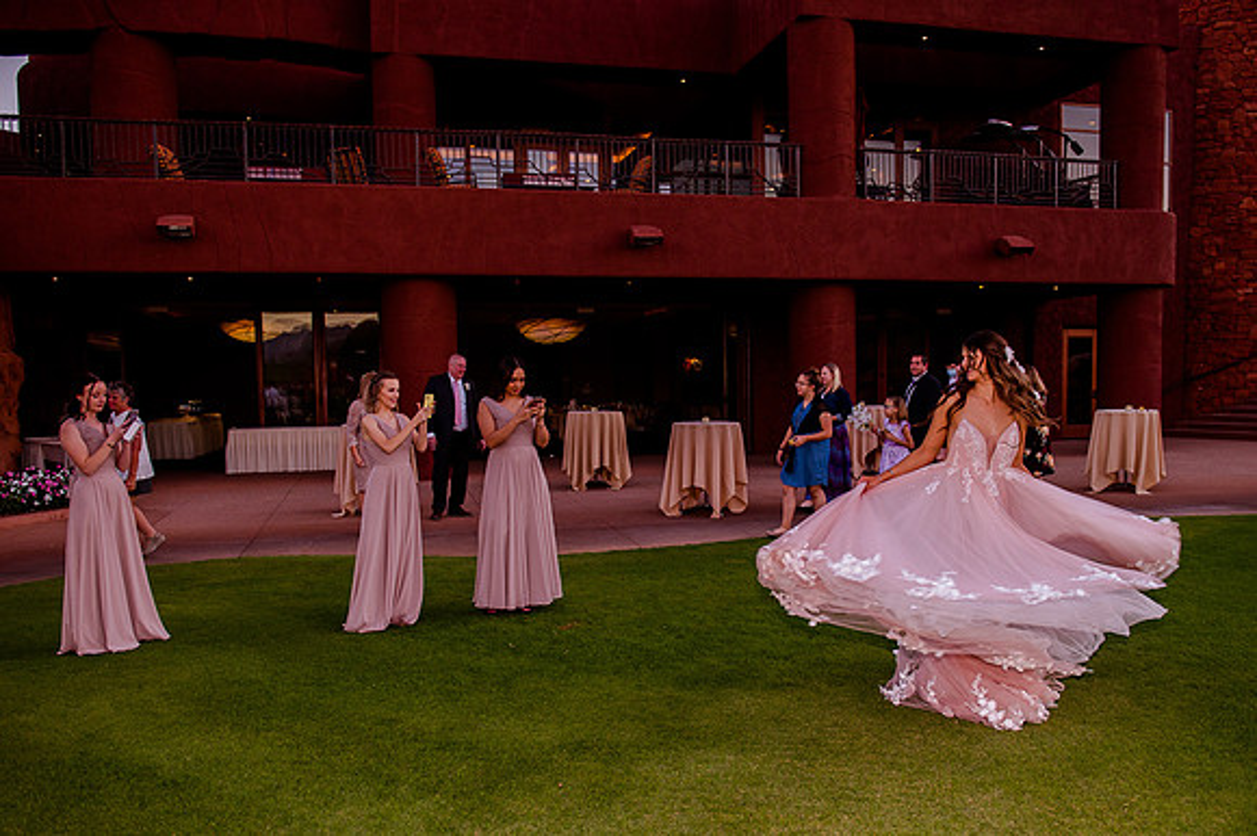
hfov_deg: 57.8
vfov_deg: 40.3
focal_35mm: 33
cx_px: 677
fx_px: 1138
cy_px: 463
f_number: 3.2
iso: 640
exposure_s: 1/320
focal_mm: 27
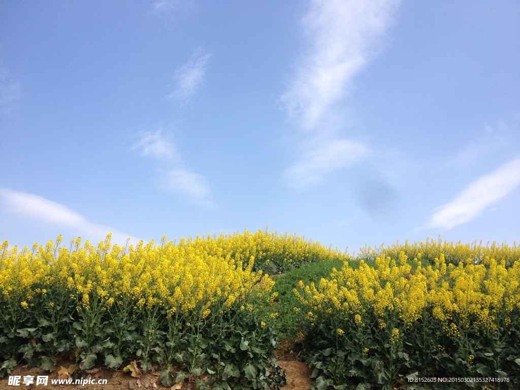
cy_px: 195
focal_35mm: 35
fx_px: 526
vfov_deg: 40.7
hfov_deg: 52.6
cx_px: 260
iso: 50
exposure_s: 1/1623
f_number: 2.4
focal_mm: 4.28
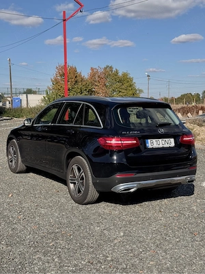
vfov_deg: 39.7
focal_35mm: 48
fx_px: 379
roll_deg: +0.2
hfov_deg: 30.3
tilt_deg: -4.4
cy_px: 137
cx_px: 102
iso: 64
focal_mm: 6.76
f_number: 1.78
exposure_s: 1/4608
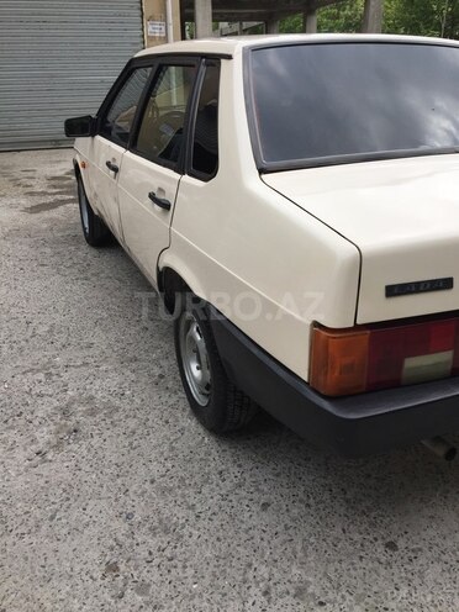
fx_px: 513
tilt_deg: -23.7
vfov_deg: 61.7
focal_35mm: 29
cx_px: 230
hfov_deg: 48.2
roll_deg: +1.5
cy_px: 306
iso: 32
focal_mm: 4.15
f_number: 2.2
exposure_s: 1/304
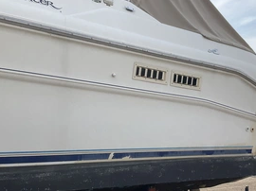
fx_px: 318
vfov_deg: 33.5
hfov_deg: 43.8
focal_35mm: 43
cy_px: 100
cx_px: 142
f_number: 1.8
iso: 25
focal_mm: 3
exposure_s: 1/2427
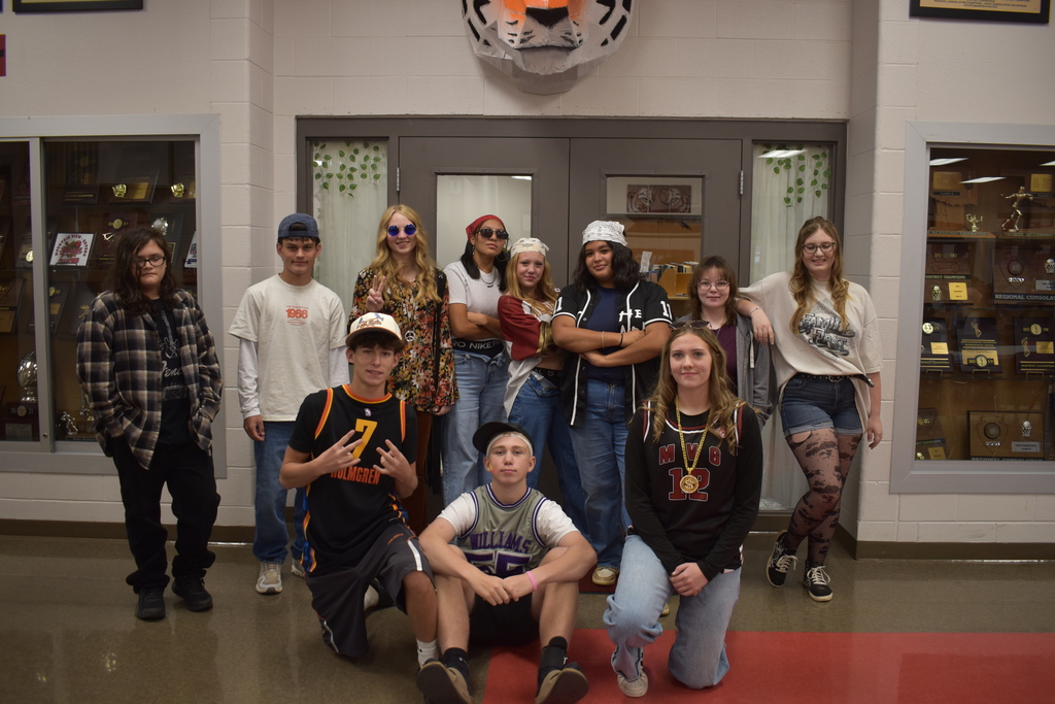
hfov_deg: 61.9
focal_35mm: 30
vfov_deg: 43.6
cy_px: 352
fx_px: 879
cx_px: 528
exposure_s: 1/50
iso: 400
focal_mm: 20
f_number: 3.8
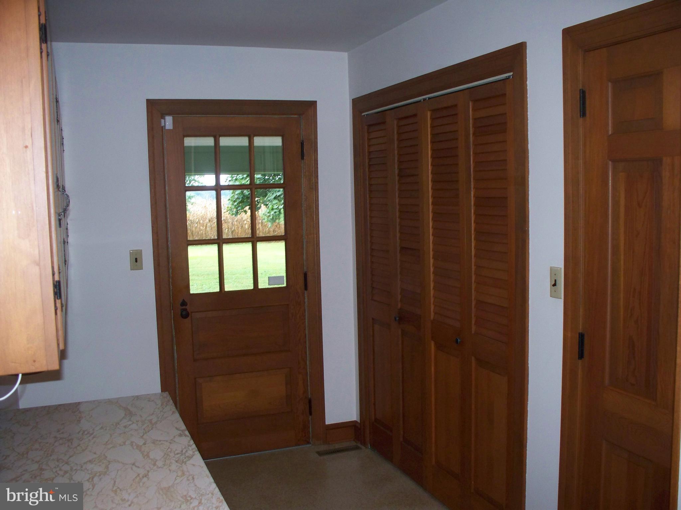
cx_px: 340
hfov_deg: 51.4
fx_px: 708
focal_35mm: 36
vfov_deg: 39.7
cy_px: 255
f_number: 2.8
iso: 200
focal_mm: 7.54
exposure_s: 1/30
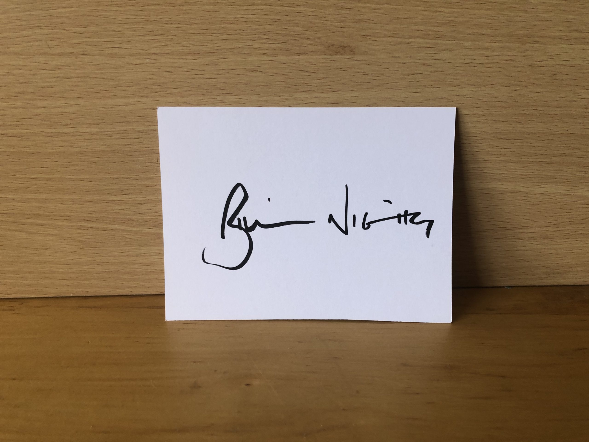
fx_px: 476
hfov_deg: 63.4
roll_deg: -0.6
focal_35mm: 28
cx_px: 294
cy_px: 221
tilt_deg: -24.9
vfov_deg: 49.7
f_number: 1.8
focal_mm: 3.99
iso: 40
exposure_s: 1/20
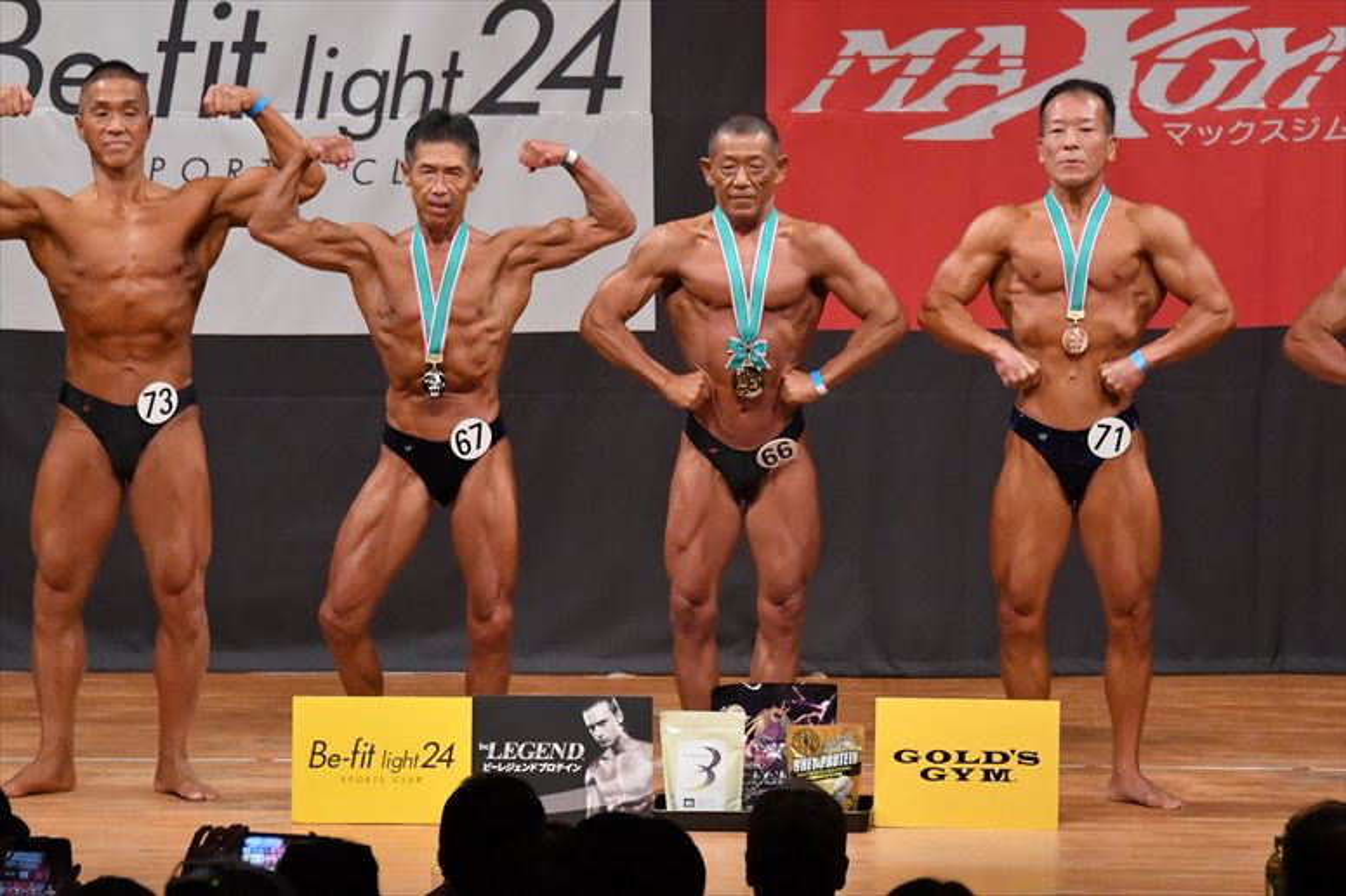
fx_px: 9530
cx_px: 673
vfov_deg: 5.4
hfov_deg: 8.1
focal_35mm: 255
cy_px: 448
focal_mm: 170
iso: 6400
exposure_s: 1/400
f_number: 5.6
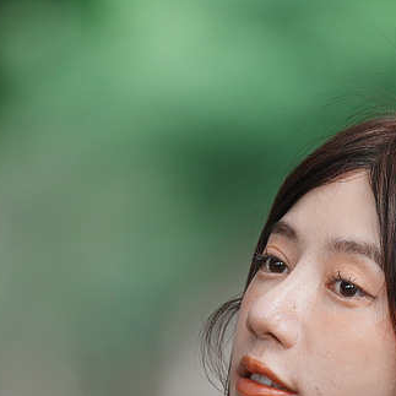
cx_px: 294
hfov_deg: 1.4
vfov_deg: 1.4
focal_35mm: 1231
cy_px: 401
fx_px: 15932
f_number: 4.5
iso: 200
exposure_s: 1/400
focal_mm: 400
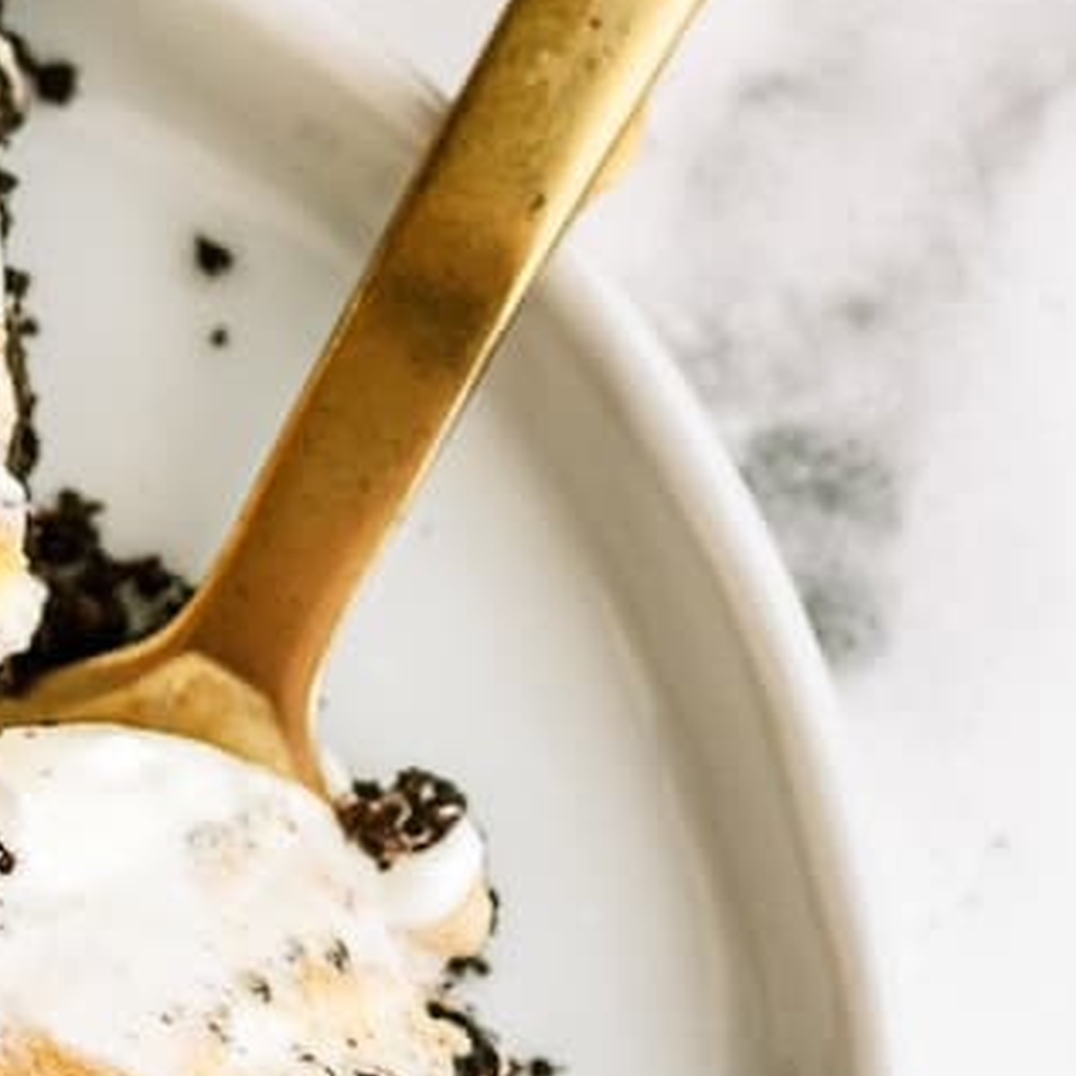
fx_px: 8511
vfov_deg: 7.2
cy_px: 371
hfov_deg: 7.1
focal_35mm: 242
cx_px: -569
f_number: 4
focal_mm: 50
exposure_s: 1/125
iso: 400
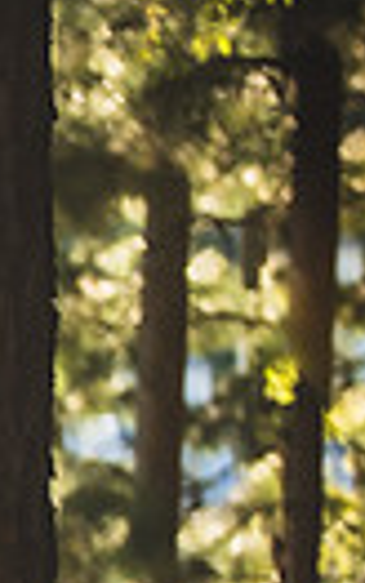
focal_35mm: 476
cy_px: 799
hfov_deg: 2.7
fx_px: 7568
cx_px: -893
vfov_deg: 4.4
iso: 100
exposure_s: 1/200
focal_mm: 105
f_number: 2.8
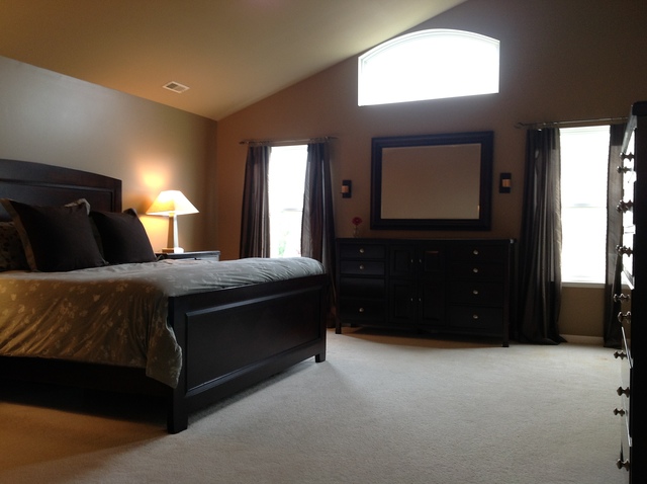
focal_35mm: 35
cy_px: 242
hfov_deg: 52.7
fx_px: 653
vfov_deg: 40.6
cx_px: 324
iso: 80
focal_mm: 4.28
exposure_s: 1/24
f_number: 2.4
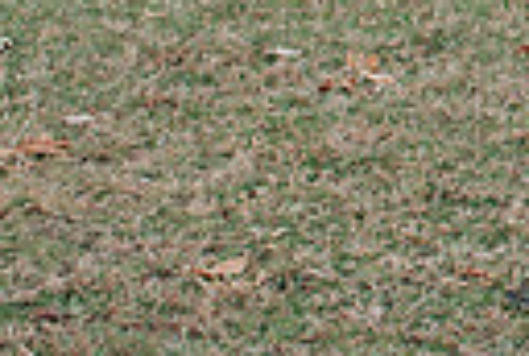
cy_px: -256
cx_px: 1000
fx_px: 2857
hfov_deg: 9.9
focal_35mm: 194
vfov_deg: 7.0
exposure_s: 1/500
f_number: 2.8
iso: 720
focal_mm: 35
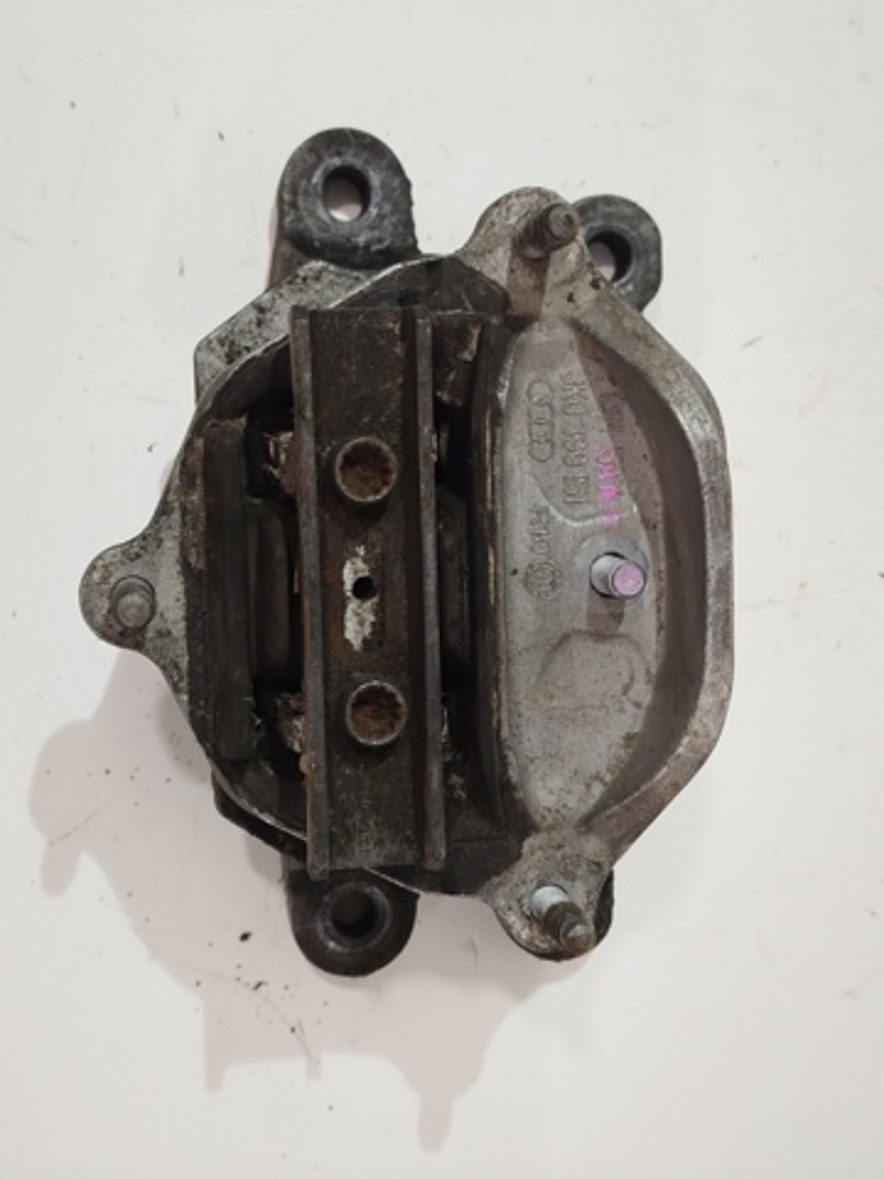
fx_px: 1634
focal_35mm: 48
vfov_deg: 39.7
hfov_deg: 30.3
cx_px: 442
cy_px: 590
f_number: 1.7
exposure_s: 1/33
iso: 160
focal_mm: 5.31
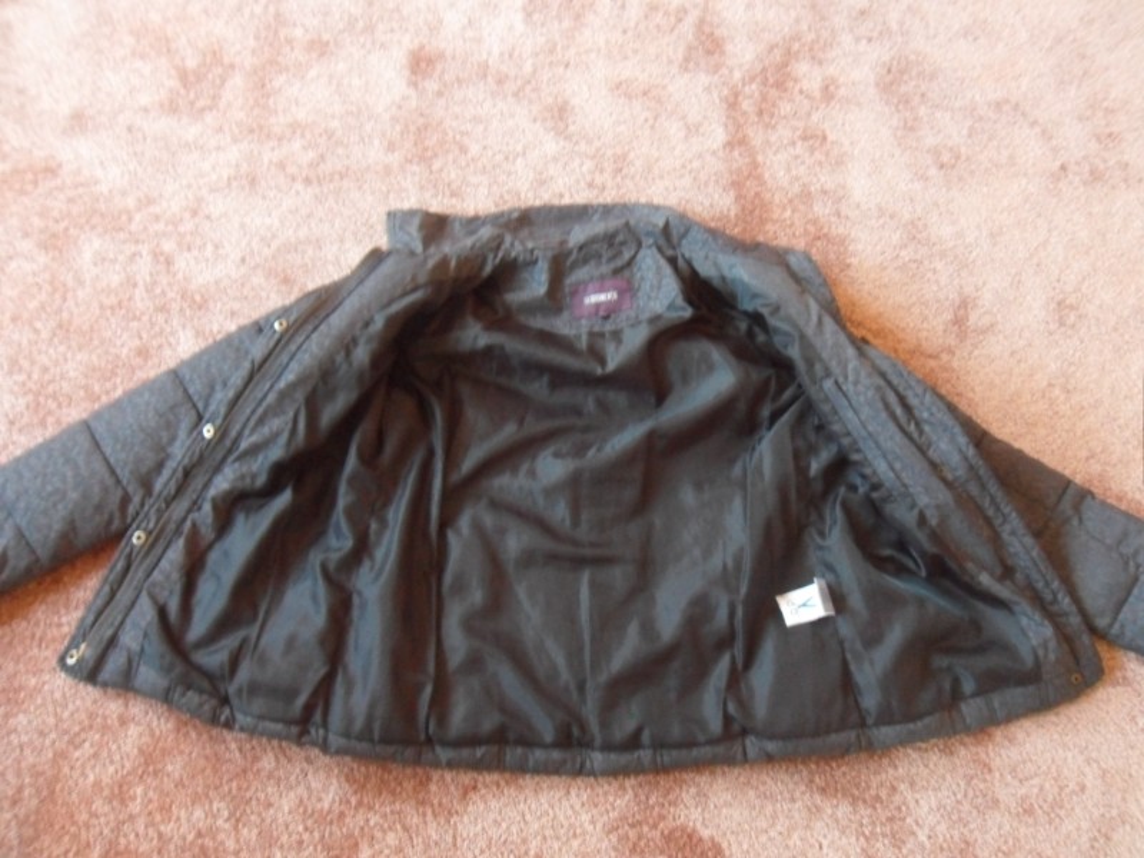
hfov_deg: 65.3
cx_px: 572
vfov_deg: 51.4
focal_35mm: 27
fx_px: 892
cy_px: 429
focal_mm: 4.9
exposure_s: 1/10
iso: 400
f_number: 3.5
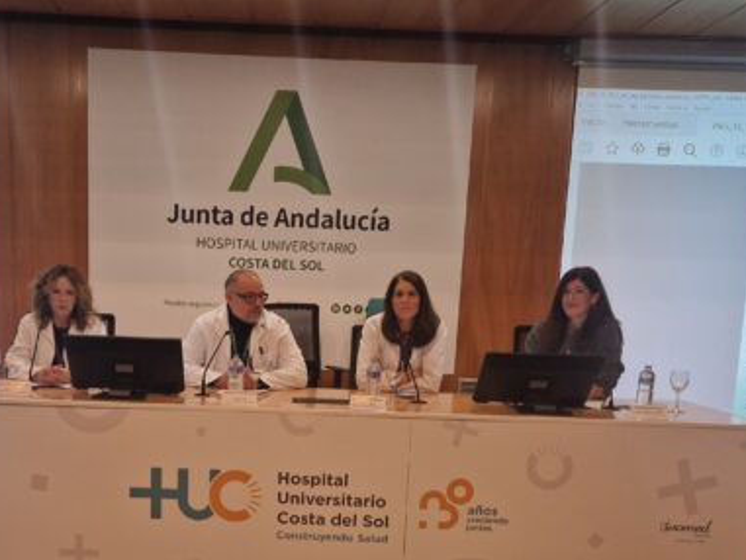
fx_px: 905
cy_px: 431
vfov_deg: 33.6
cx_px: 282
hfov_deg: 44.4
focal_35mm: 42
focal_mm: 5.4
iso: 250
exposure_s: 1/100
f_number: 1.8
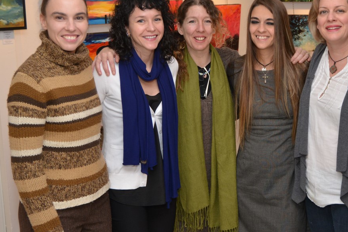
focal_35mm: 63
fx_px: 609
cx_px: 257
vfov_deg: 21.6
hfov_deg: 31.4
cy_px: 99
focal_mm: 34
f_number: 6.3
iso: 640
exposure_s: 1/250
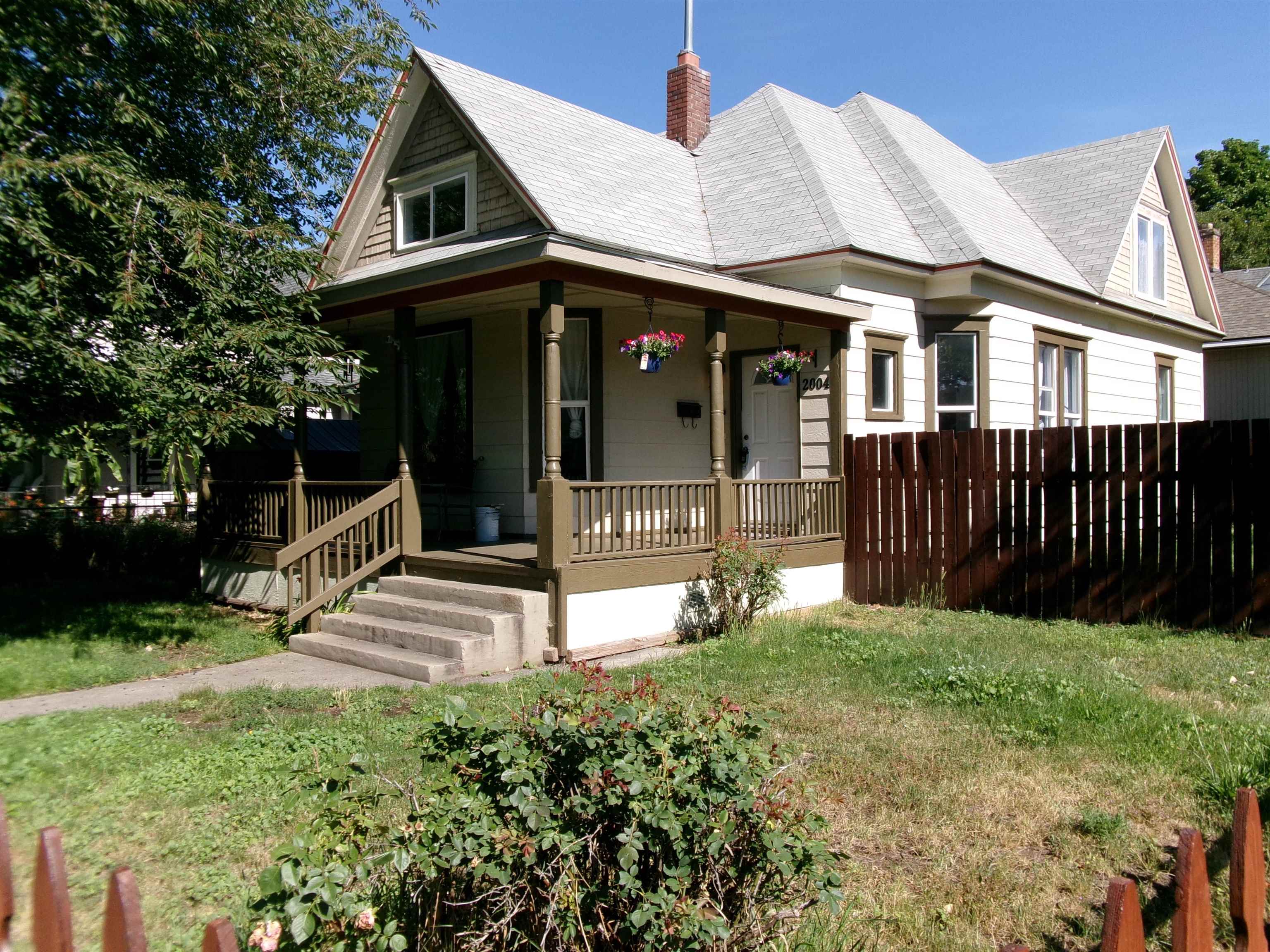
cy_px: 476
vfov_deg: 49.7
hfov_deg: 63.4
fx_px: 1027
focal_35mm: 28
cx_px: 635
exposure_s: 1/100
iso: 100
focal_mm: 5.1
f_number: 10.8
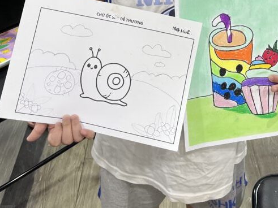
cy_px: -47
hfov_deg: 36.0
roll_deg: +0.5
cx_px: 174
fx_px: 426
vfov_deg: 24.6
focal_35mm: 53
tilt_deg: -20.6
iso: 100
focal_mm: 5.1
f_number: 1.6
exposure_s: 1/100
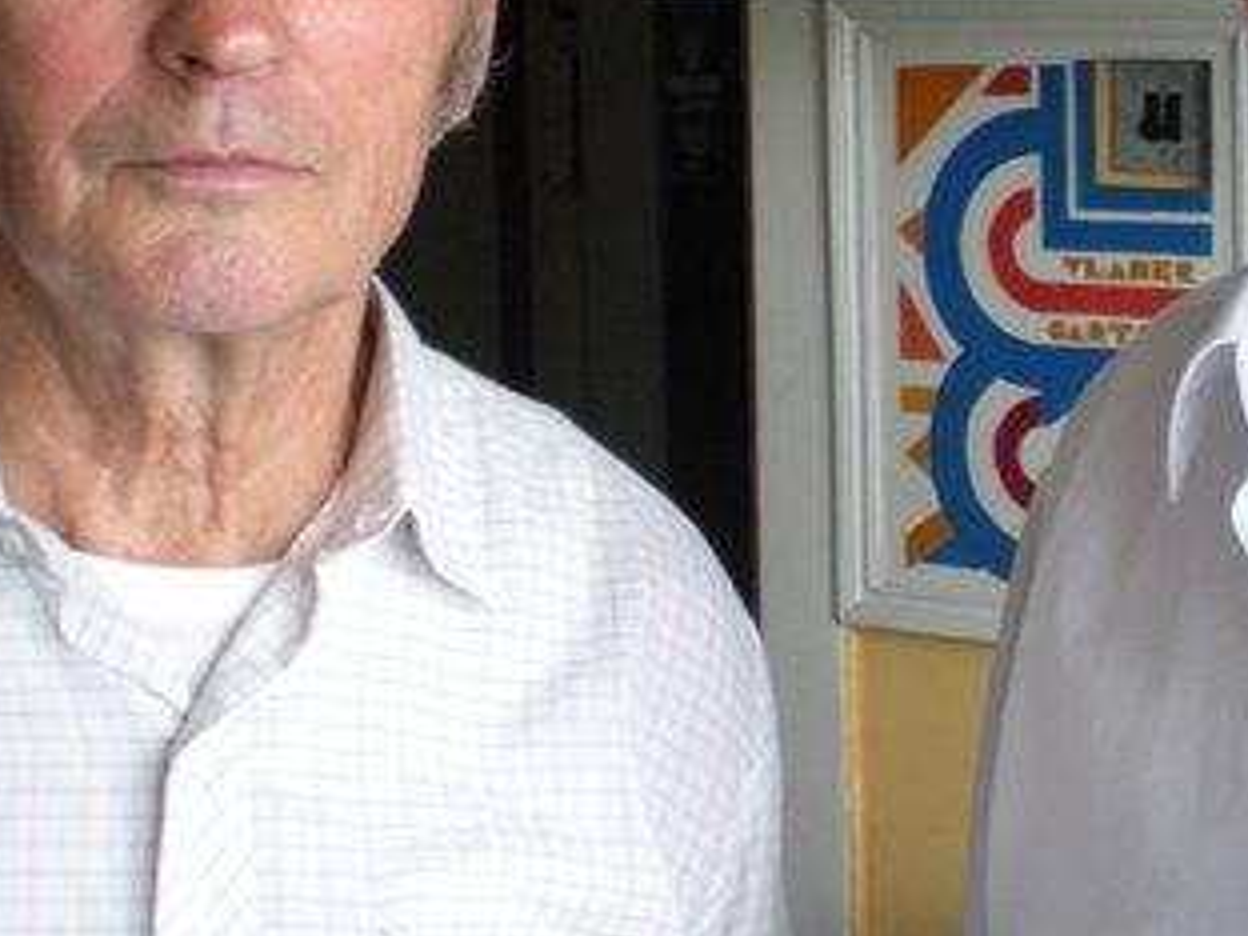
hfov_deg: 24.9
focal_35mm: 78
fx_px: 2812
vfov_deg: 18.6
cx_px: 832
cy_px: 80
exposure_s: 1/36.6
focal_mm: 6.3
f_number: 3.1
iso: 200
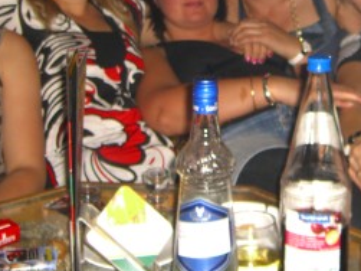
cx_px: 268
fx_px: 949
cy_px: 14
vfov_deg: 16.0
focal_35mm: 91
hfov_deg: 21.4
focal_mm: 7.9
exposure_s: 1/60
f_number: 2.8
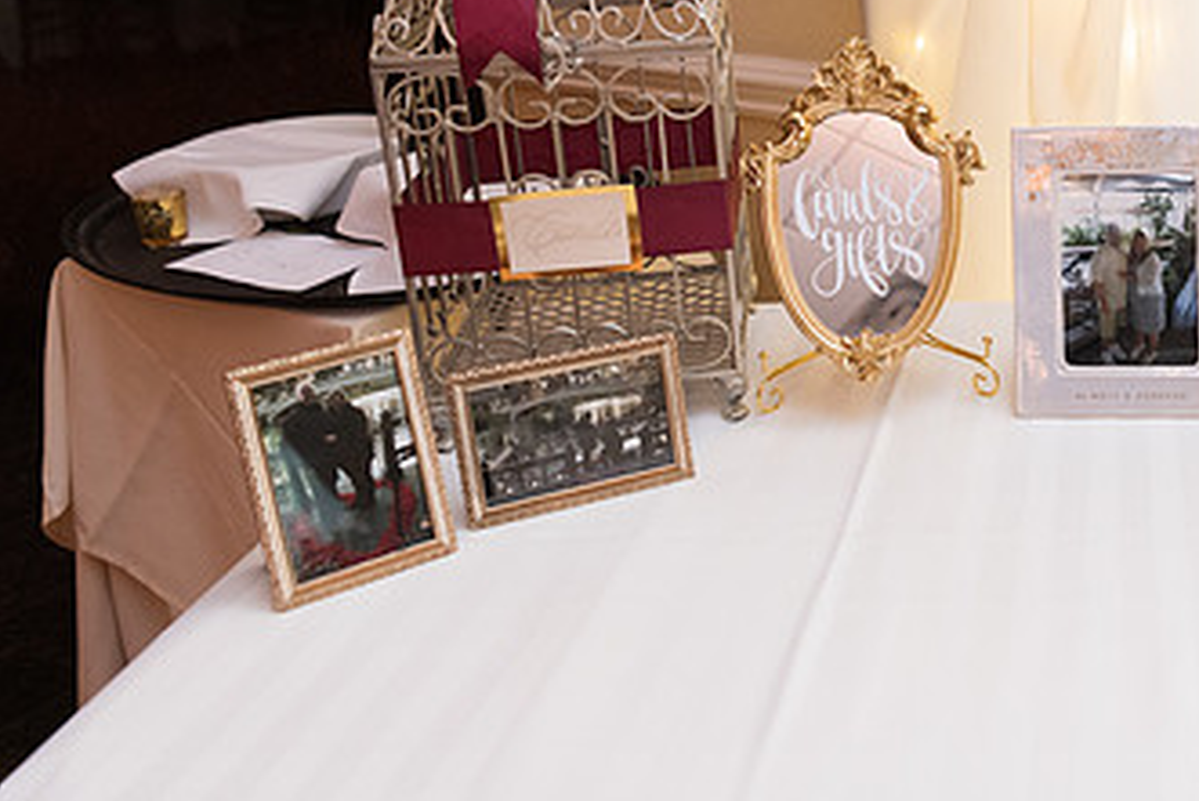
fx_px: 1399
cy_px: 179
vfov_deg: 31.2
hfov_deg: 43.0
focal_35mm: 42
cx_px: 1047
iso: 800
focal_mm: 24
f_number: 2.8
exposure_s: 1/100
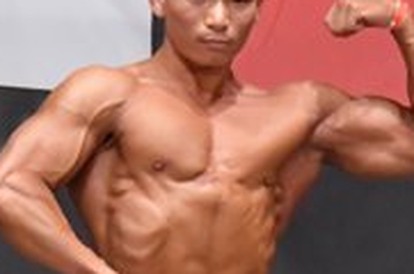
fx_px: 10676
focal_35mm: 930
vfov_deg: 1.5
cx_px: 230
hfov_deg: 2.2
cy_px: 432
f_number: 5.6
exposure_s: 1/400
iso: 6400
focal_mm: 145
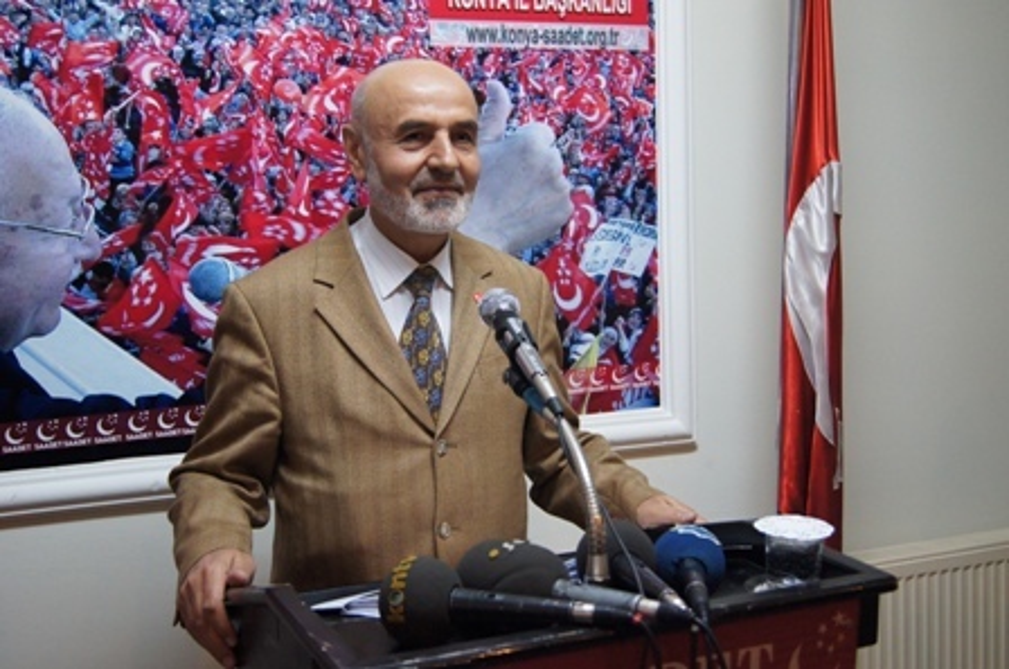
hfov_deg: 43.7
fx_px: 1259
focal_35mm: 45
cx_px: 504
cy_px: 334
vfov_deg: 29.8
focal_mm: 30
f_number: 4.5
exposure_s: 1/60
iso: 1600
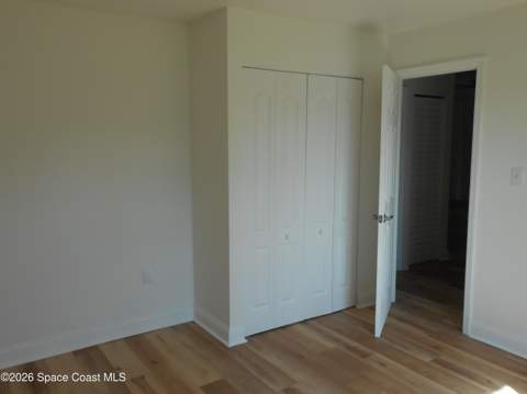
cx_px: 264
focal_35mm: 30
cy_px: 197
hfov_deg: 60.0
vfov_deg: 46.7
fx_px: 456
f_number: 3.8
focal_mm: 5.3
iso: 80
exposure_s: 1/80
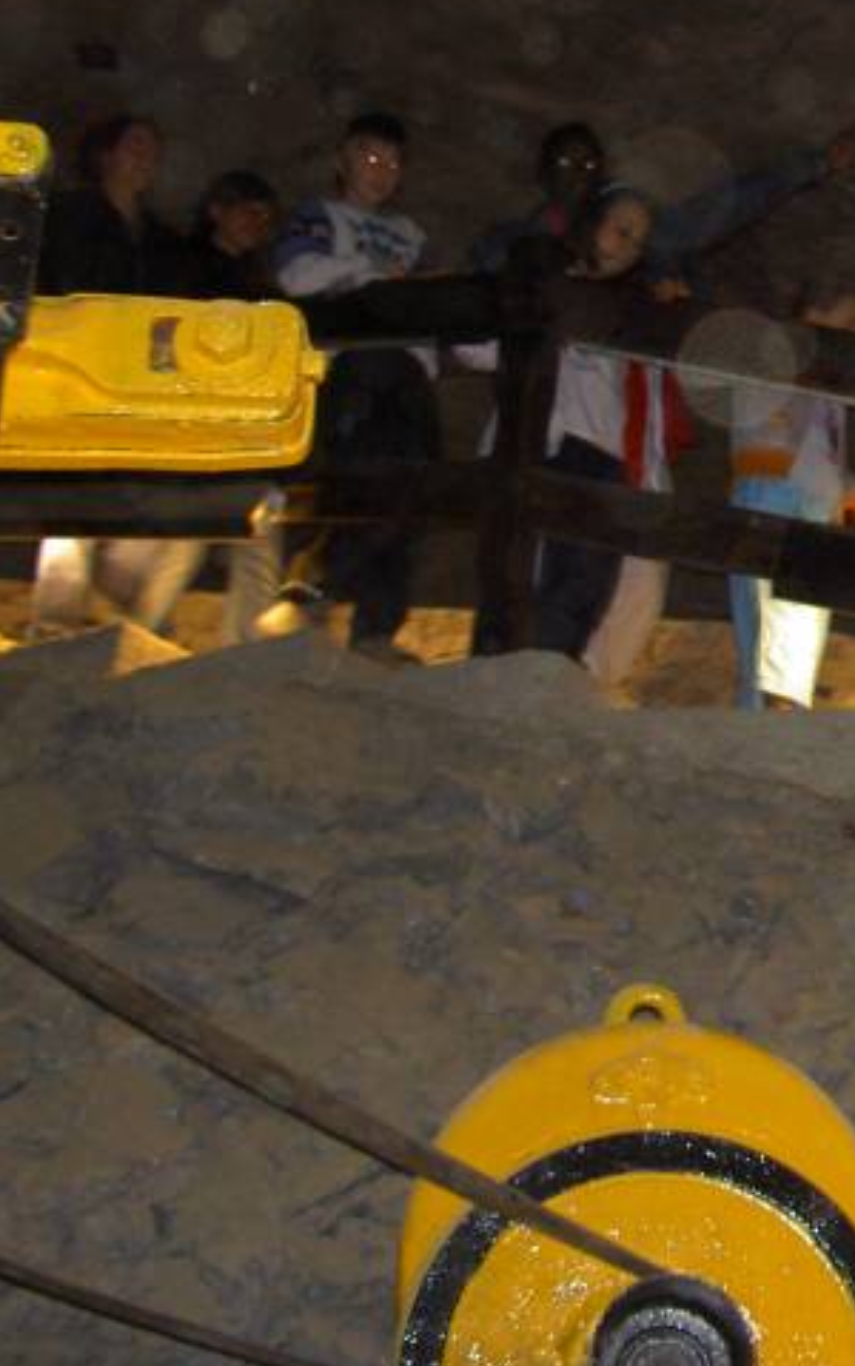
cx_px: 1043
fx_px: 2569
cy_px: 545
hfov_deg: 17.9
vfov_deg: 29.7
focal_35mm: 69
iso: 100
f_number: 2.8
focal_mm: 8
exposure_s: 1/30
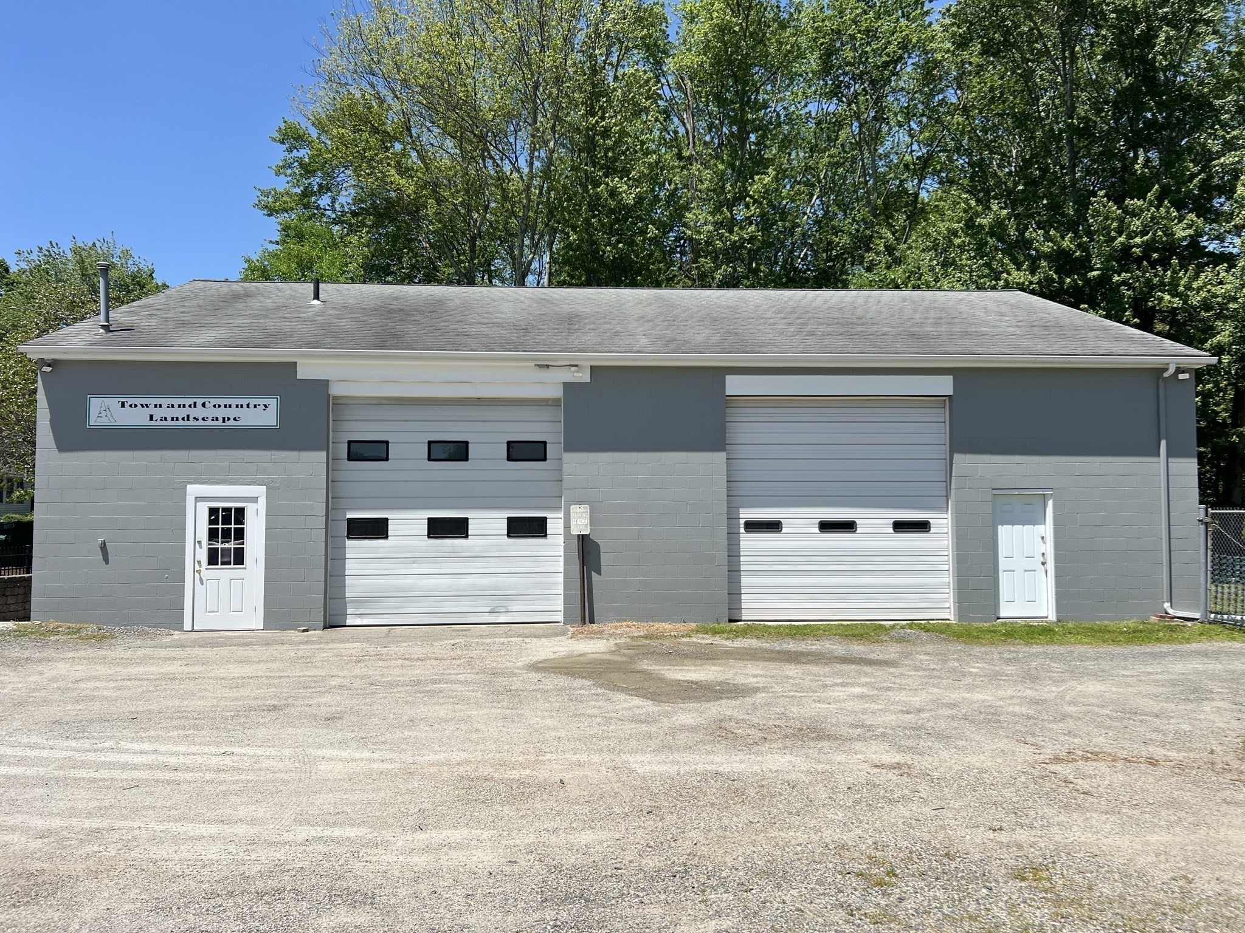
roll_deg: +0.2
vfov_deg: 53.1
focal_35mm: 26
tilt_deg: +2.7
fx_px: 935
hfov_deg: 67.3
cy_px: 466
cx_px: 622
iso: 50
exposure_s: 1/5076
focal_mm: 5.7
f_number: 1.5
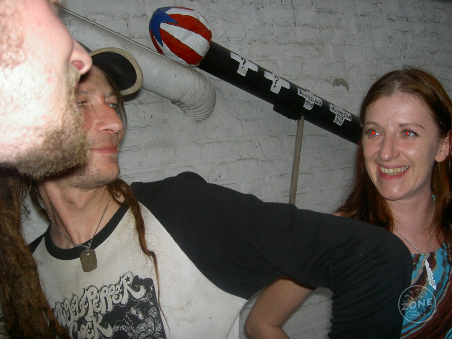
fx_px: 509
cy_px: 170
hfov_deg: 47.9
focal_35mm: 39
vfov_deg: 36.8
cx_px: 226
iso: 100
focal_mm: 8
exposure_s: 1/59.5
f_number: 2.8
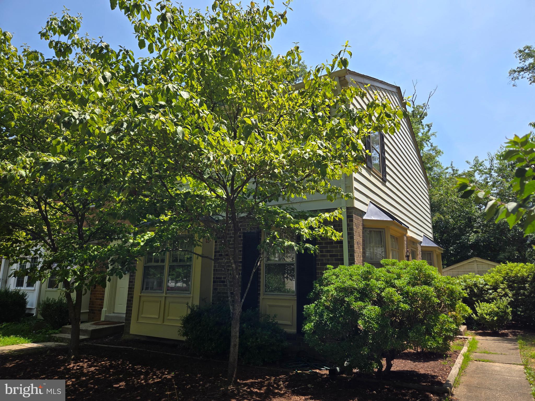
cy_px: 200
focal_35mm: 23
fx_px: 355
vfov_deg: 58.9
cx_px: 268
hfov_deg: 73.9
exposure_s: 1/1157
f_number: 1.8
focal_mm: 5.4
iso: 25
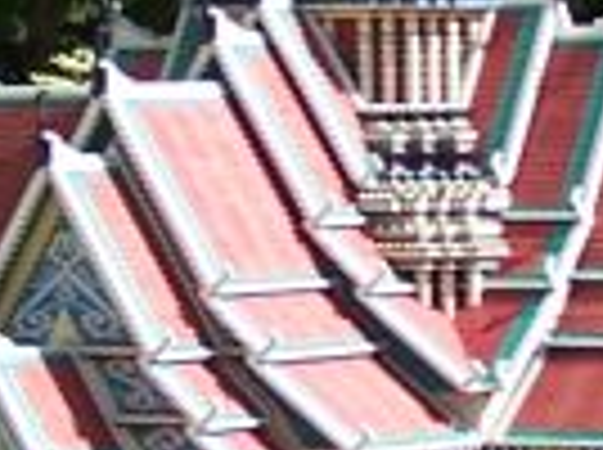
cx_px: 342
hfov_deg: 5.1
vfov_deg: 3.8
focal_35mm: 390
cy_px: 171
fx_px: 6782
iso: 80
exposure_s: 1/750
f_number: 3
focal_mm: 8.5
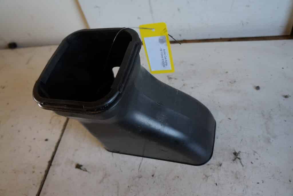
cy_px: 98
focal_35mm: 27
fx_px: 220
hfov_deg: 67.4
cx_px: 146
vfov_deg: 47.9
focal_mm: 18
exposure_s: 1/250
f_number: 4
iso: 800
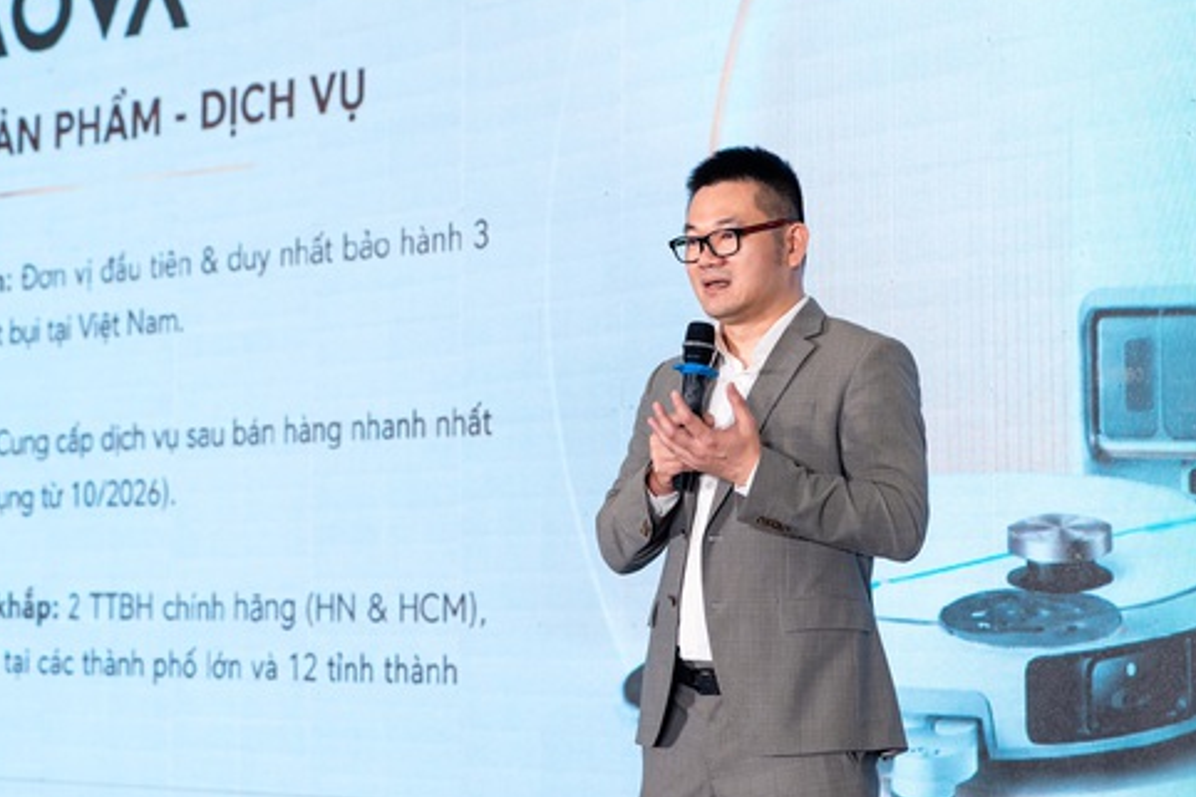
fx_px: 3088
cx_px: 561
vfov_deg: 14.7
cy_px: 334
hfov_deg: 21.9
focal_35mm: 93
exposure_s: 1/320
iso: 1000
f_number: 4
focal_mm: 70
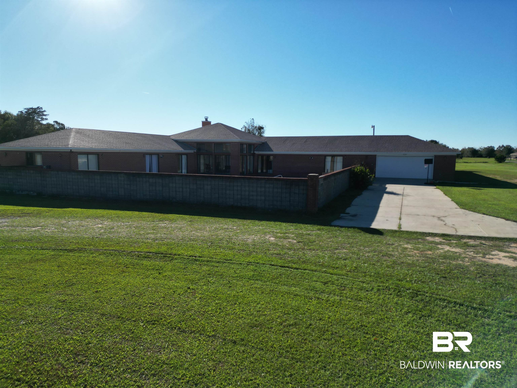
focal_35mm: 24
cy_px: 194
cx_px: 258
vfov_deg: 56.8
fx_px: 358
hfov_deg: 71.6
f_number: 1.7
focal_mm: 6.72
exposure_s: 1/4000
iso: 140
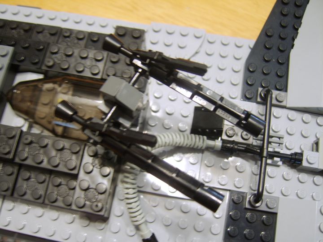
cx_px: 162
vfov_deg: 45.4
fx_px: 289
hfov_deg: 58.4
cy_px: 121
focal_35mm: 31
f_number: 2.7
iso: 71
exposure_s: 1/3
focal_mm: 8.13
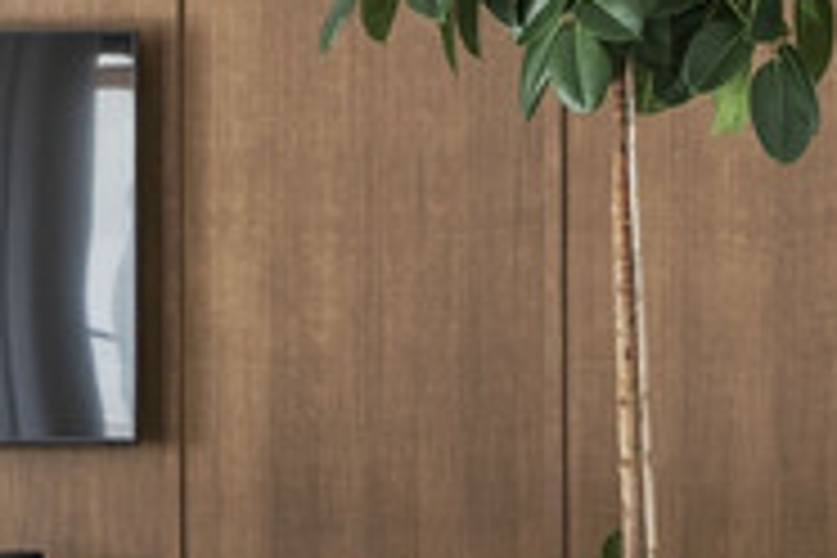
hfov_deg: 13.5
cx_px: 1220
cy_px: 378
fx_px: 3346
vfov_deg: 9.5
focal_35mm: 144
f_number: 8
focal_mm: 22.3
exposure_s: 1/1.67
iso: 100
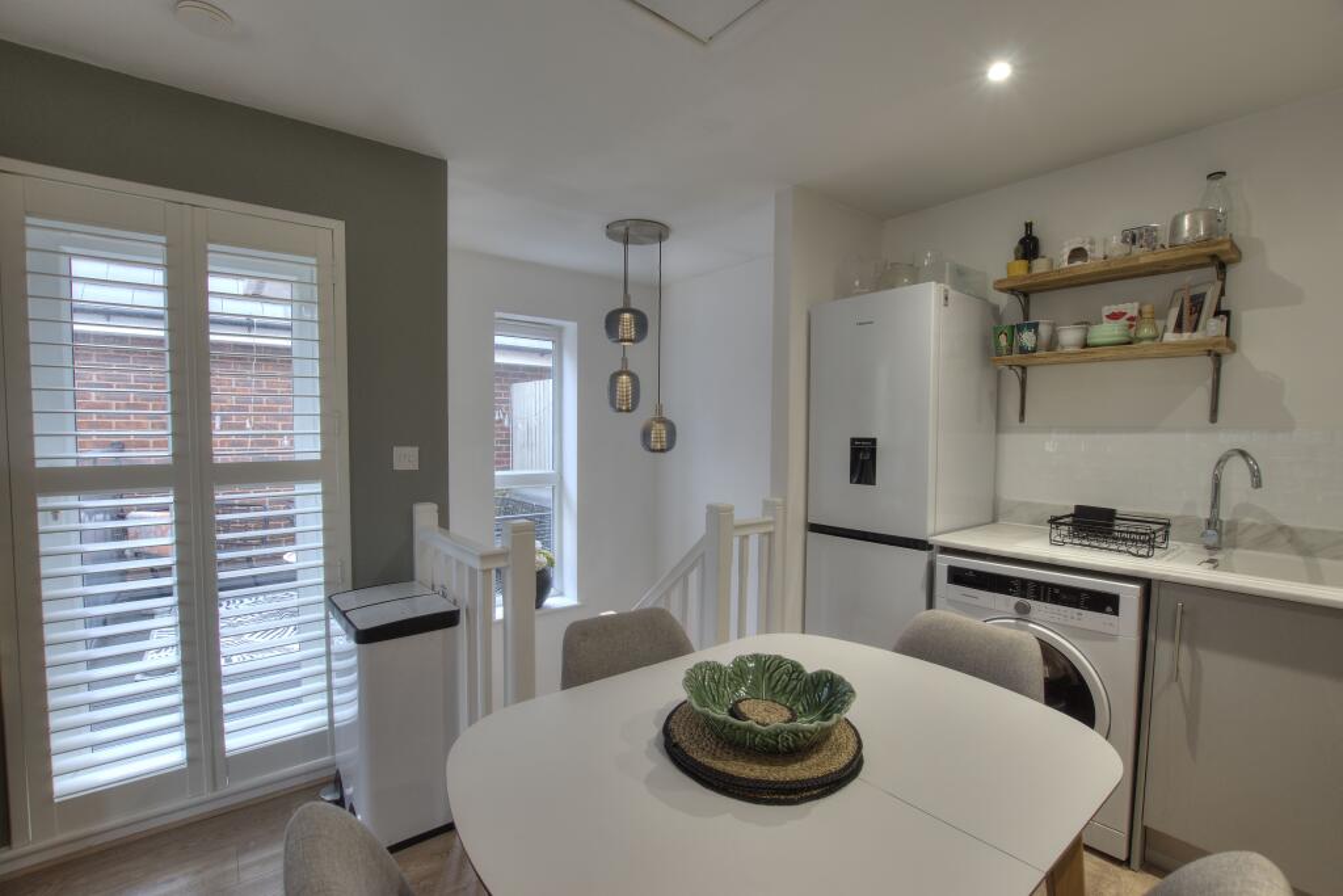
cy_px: 448
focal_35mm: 15
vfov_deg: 77.3
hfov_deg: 100.4
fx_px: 560
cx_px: 672
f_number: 8
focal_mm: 10
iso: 400
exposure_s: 1/13
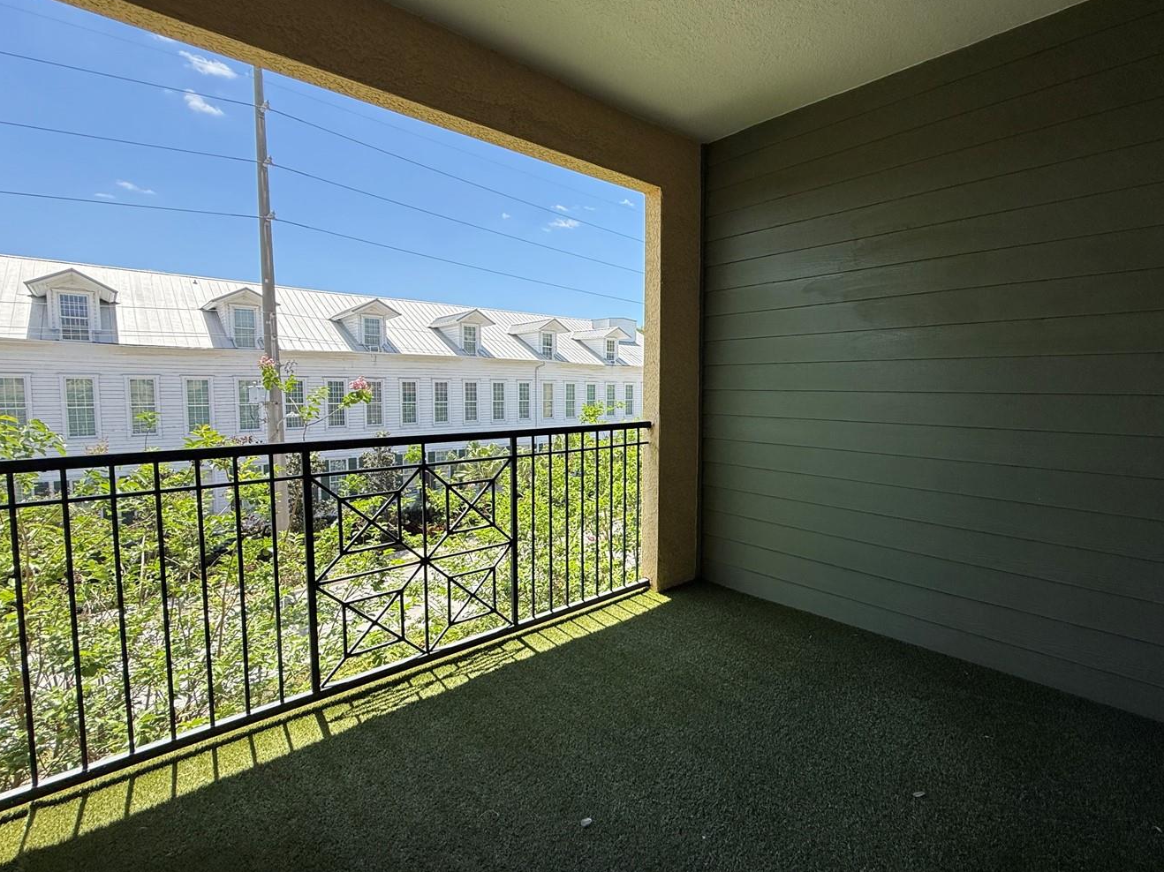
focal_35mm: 17
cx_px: 688
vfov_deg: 74.7
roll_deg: +0.7
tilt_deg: -3.7
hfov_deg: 90.1
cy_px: 425
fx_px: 572
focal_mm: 2.22
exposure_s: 1/760
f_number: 2.2
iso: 50
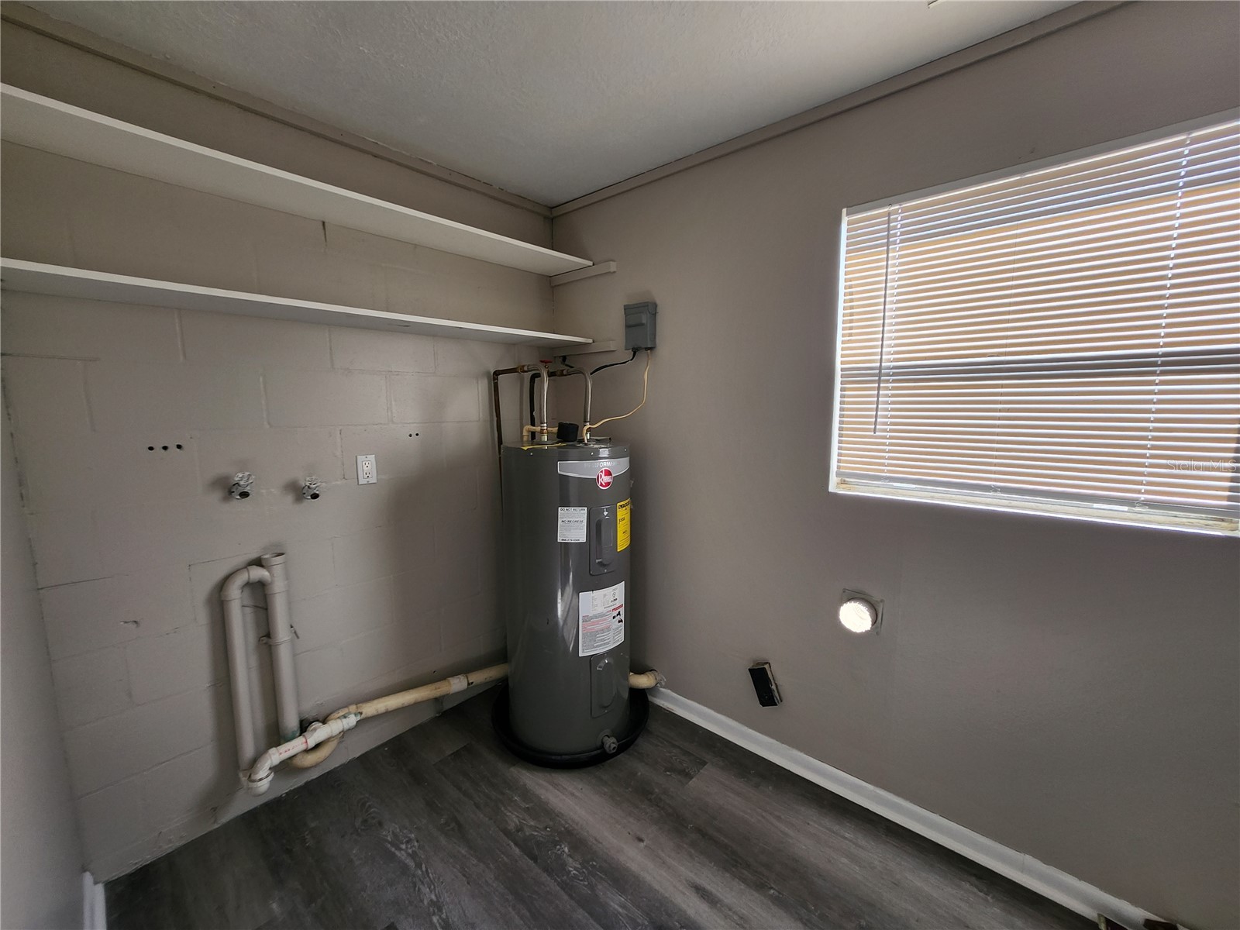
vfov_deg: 89.9
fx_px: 466
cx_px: 620
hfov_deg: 106.2
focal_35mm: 13
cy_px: 465
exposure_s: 1/60
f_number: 2.2
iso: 32
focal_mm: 1.74
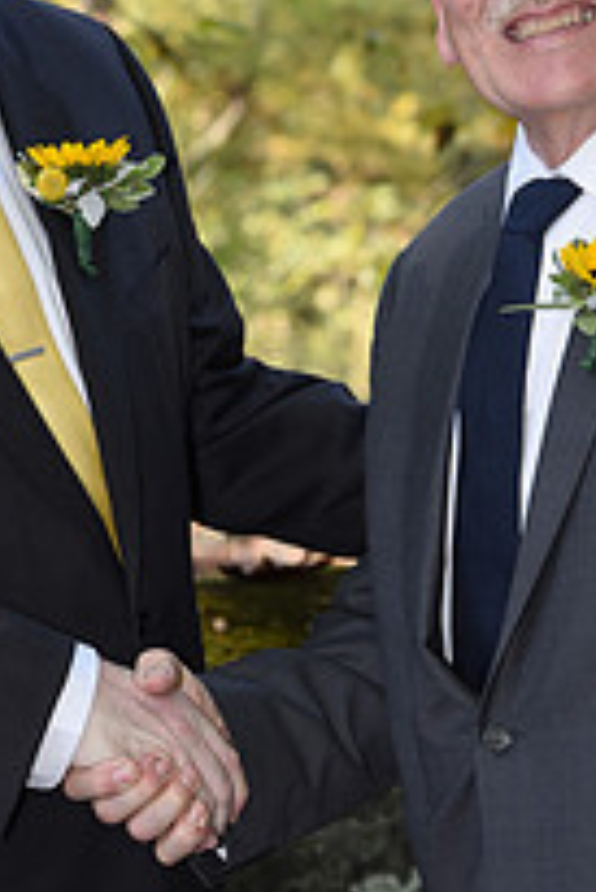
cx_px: 259
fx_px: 6445
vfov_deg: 7.9
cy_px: 657
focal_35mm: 260
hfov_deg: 5.3
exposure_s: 1/200
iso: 640
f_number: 5.6
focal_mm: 92
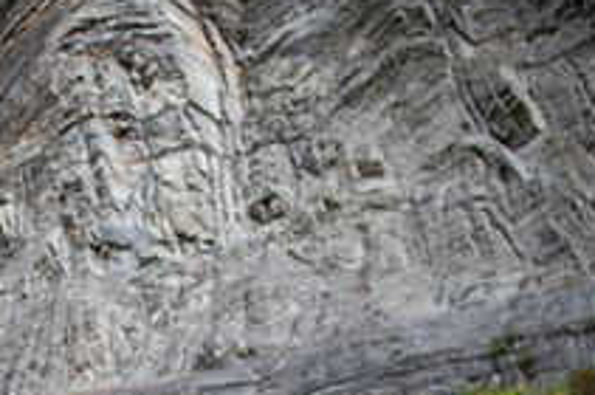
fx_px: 1089
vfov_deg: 19.8
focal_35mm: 66
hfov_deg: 28.4
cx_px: -17
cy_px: 418
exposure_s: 1/320
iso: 640
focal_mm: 24
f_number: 2.8
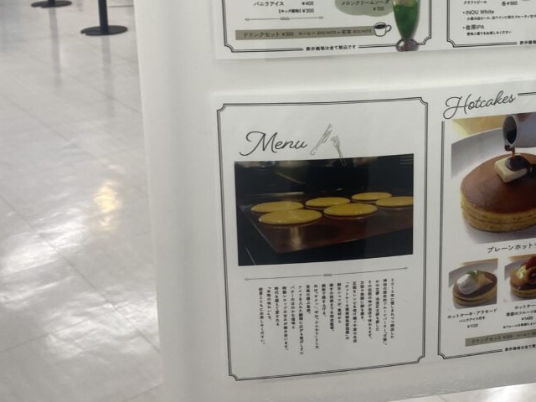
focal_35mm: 52
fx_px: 805
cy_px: 25
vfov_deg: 26.9
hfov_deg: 35.6
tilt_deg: -12.6
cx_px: 432
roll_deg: -0.4
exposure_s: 1/100
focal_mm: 4.25
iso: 64
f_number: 1.8
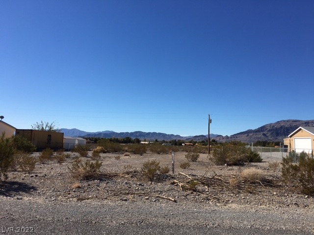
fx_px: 263
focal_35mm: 29
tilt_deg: +5.9
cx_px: 157
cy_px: 118
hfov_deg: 61.7
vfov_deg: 48.2
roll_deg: -3.6
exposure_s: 1/2404
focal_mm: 4.15
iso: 25
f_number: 2.2
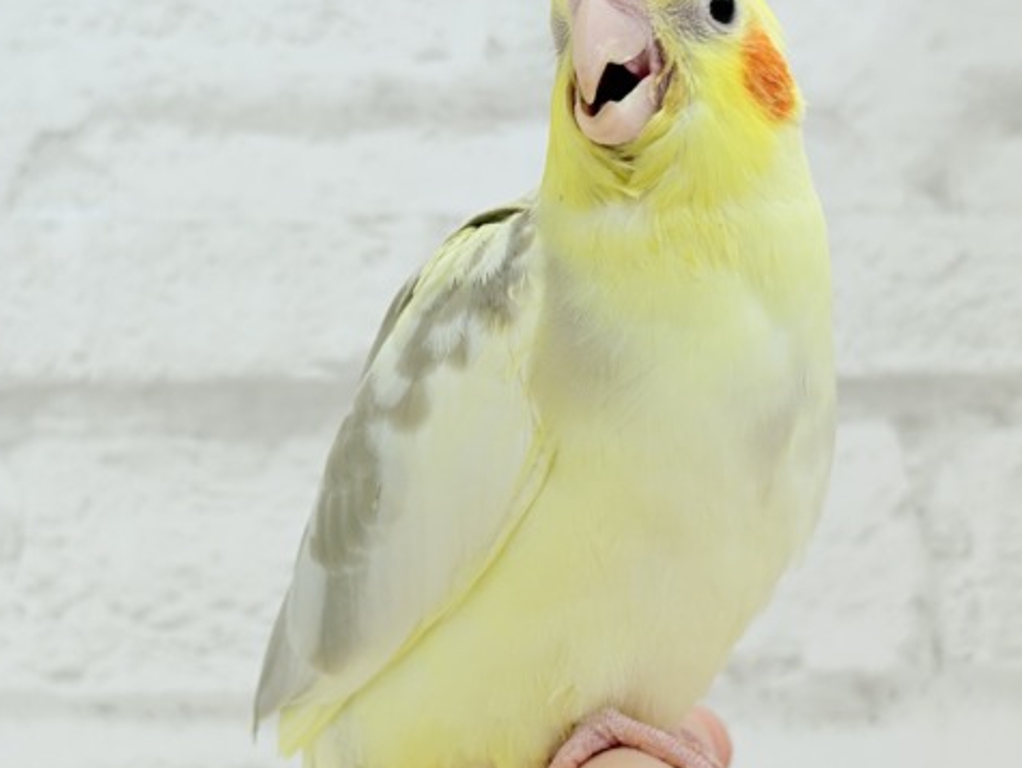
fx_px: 2068
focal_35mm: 70
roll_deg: +2.0
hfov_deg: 27.7
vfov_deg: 21.0
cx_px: 417
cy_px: 327
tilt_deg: +8.0
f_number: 1.6
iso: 64
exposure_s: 1/100
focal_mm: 5.96
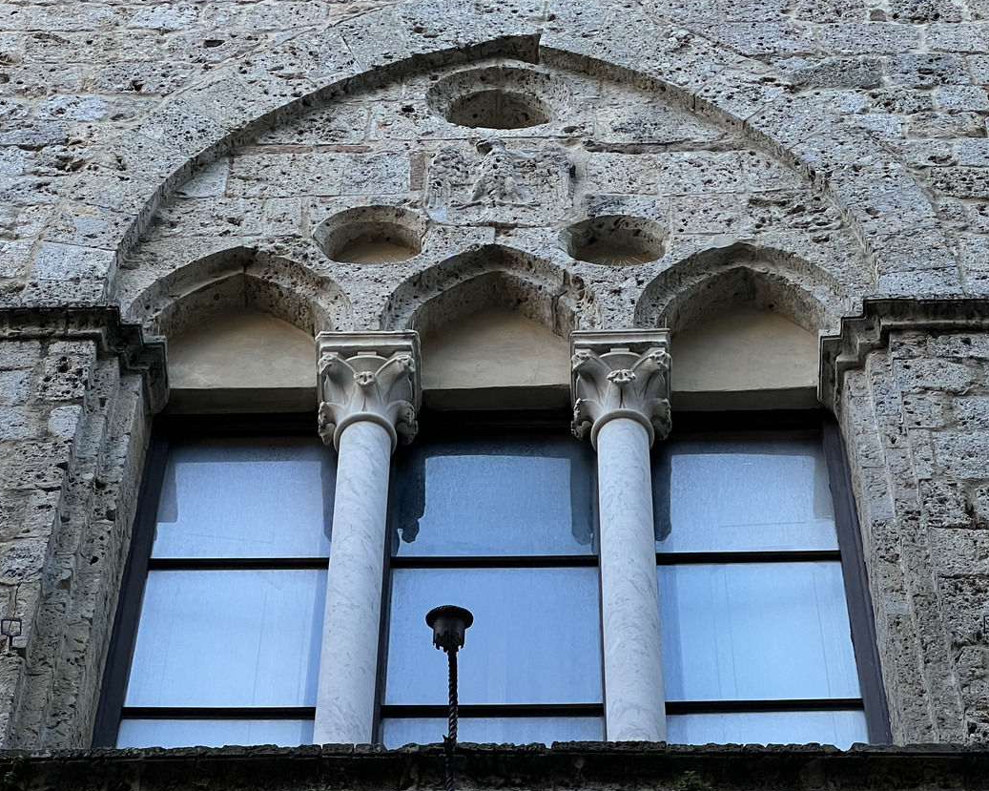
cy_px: 146
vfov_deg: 13.2
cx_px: 512
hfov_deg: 16.6
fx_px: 3394
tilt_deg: +63.5
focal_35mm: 116
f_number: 2.8
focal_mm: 9
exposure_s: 1/122
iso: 125
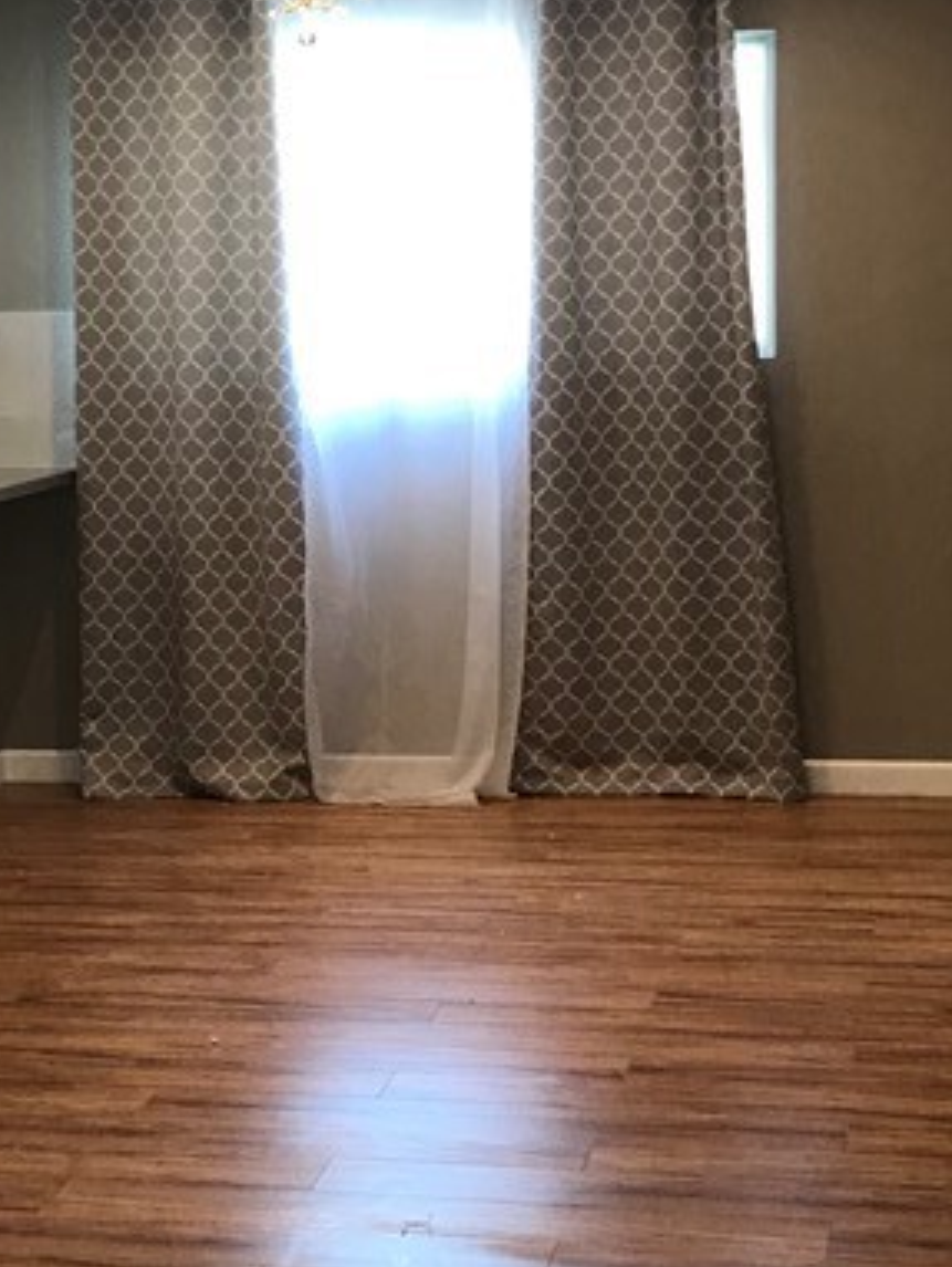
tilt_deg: -5.2
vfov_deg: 26.0
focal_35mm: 75
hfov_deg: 19.6
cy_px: 557
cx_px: 265
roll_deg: +1.6
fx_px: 2747
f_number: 1.8
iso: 25
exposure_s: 1/30
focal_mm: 3.99
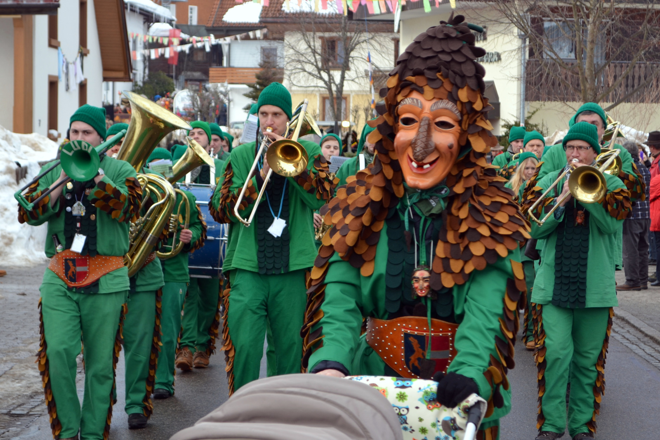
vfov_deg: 16.6
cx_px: 330
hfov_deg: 24.6
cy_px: 220
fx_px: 1513
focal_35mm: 82
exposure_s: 1/160
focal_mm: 55
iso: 100
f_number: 6.3
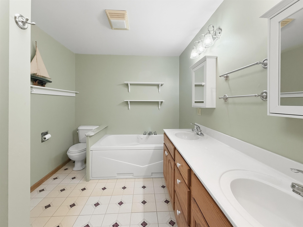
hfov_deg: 102.1
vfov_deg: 85.7
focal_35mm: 14
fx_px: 123
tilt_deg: -5.1
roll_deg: -0.7
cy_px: 114
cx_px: 152
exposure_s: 1/120
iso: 200
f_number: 2.2
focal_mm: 2.2
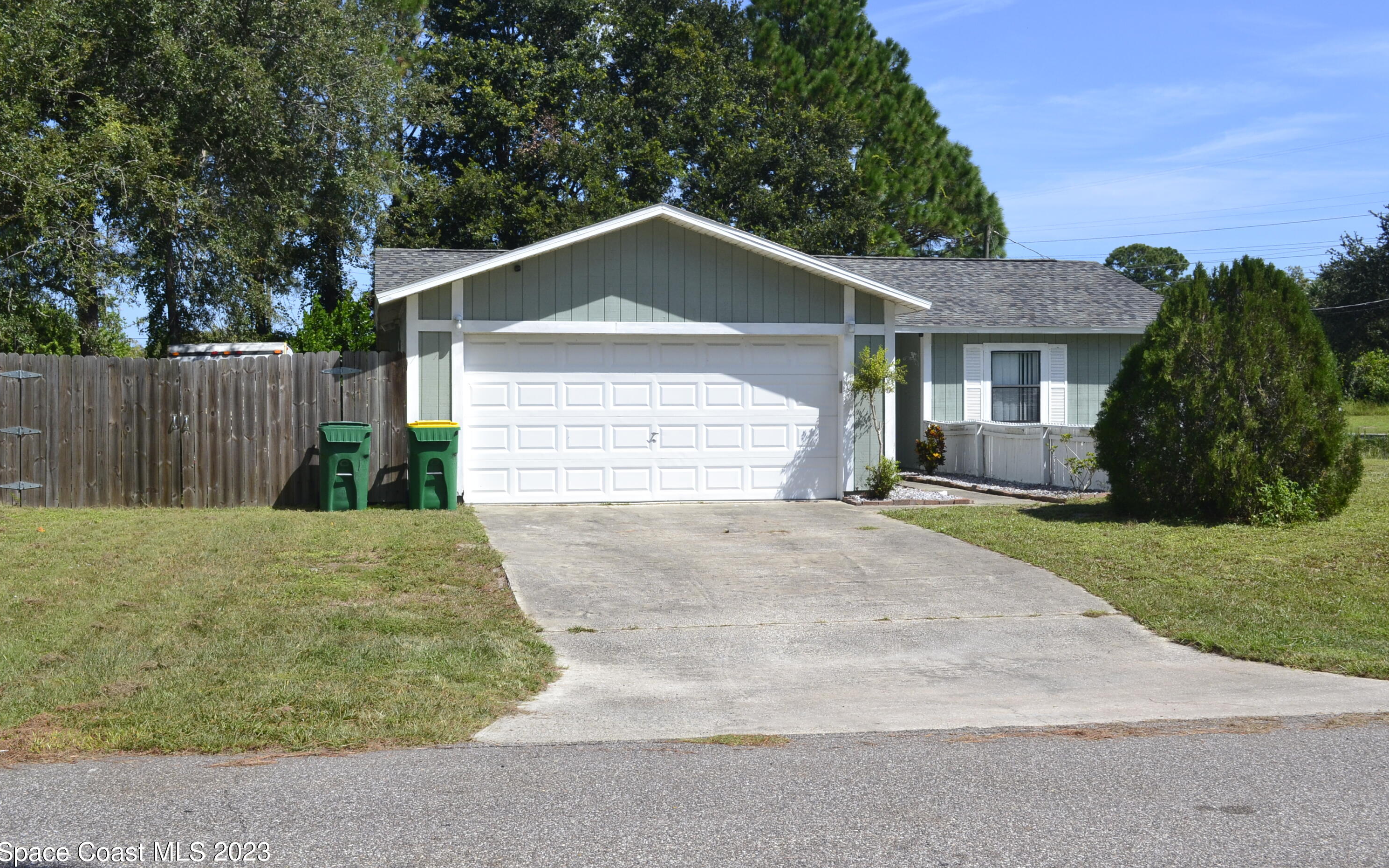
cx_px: 692
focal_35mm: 40
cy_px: 429
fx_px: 1514
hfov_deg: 49.3
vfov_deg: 32.0
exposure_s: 1/500
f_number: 11
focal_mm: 26
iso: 400
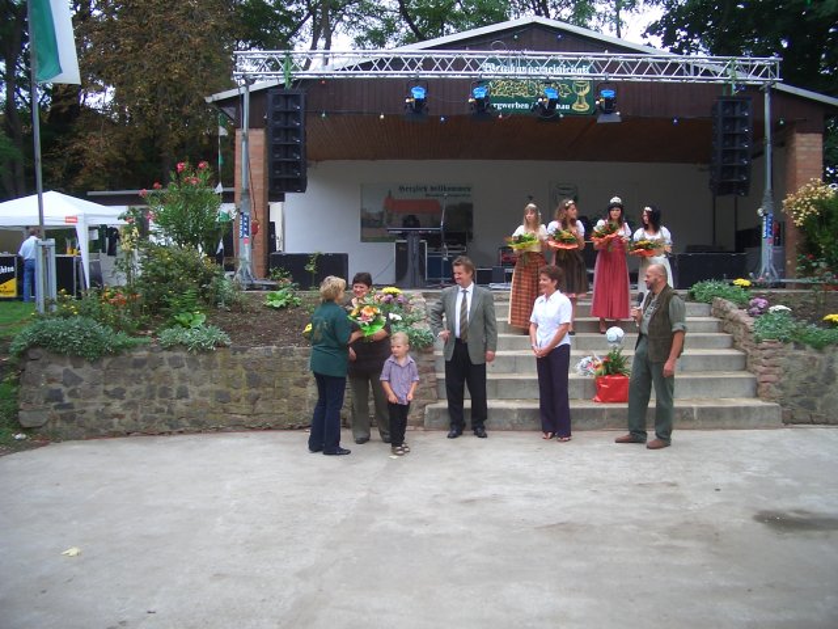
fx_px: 847
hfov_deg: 52.6
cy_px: 314
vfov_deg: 40.7
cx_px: 419
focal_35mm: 35
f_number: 2.6
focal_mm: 5.8
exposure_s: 1/125
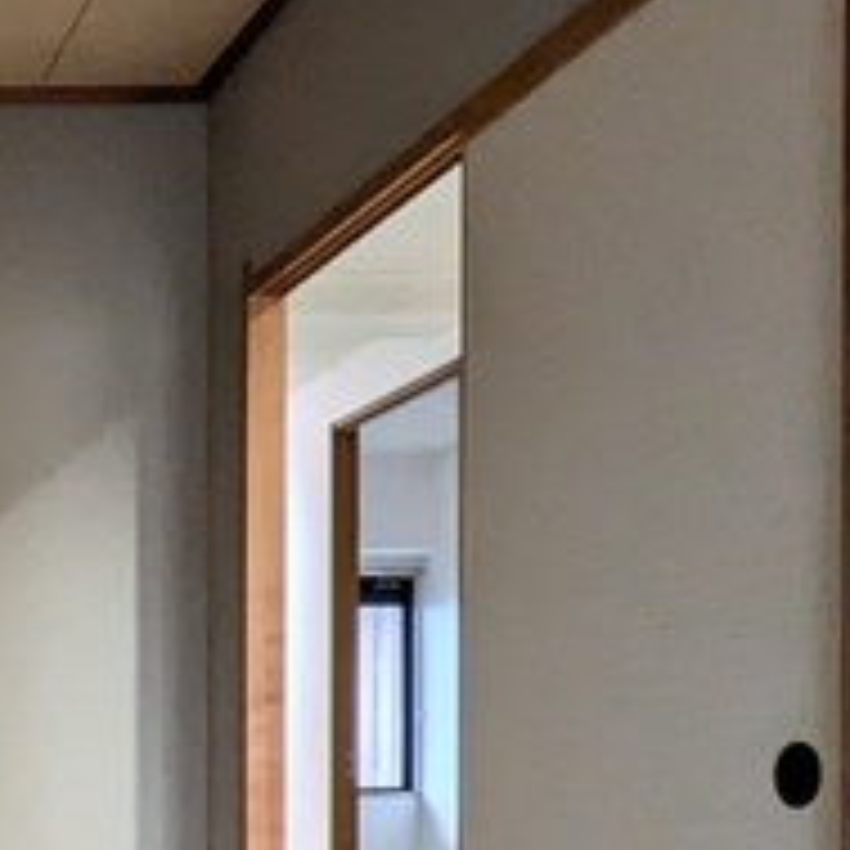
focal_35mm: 63
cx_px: -369
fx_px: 1750
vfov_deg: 26.1
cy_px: 819
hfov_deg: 23.0
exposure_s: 1/60
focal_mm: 1.83
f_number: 2.2
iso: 377
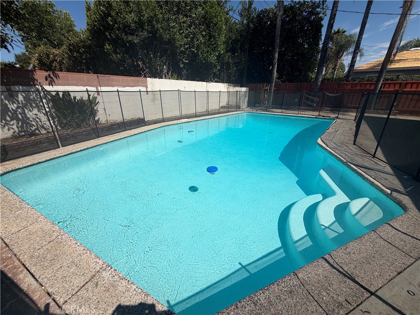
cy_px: 158
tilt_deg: -20.9
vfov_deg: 85.7
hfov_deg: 102.1
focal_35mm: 14
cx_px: 210
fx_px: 170
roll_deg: -0.5
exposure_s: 1/1698
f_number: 2.2
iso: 20
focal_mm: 2.22
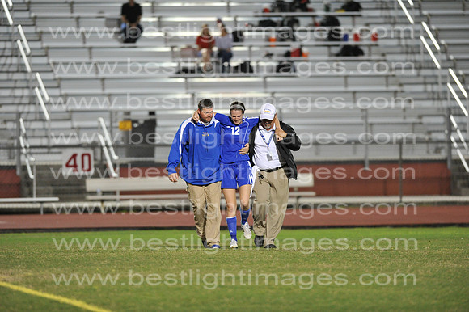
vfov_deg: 4.6
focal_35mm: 300
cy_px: 156
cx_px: 234
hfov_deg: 6.9
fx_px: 3906
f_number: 3.2
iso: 5000
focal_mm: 300
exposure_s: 1/400
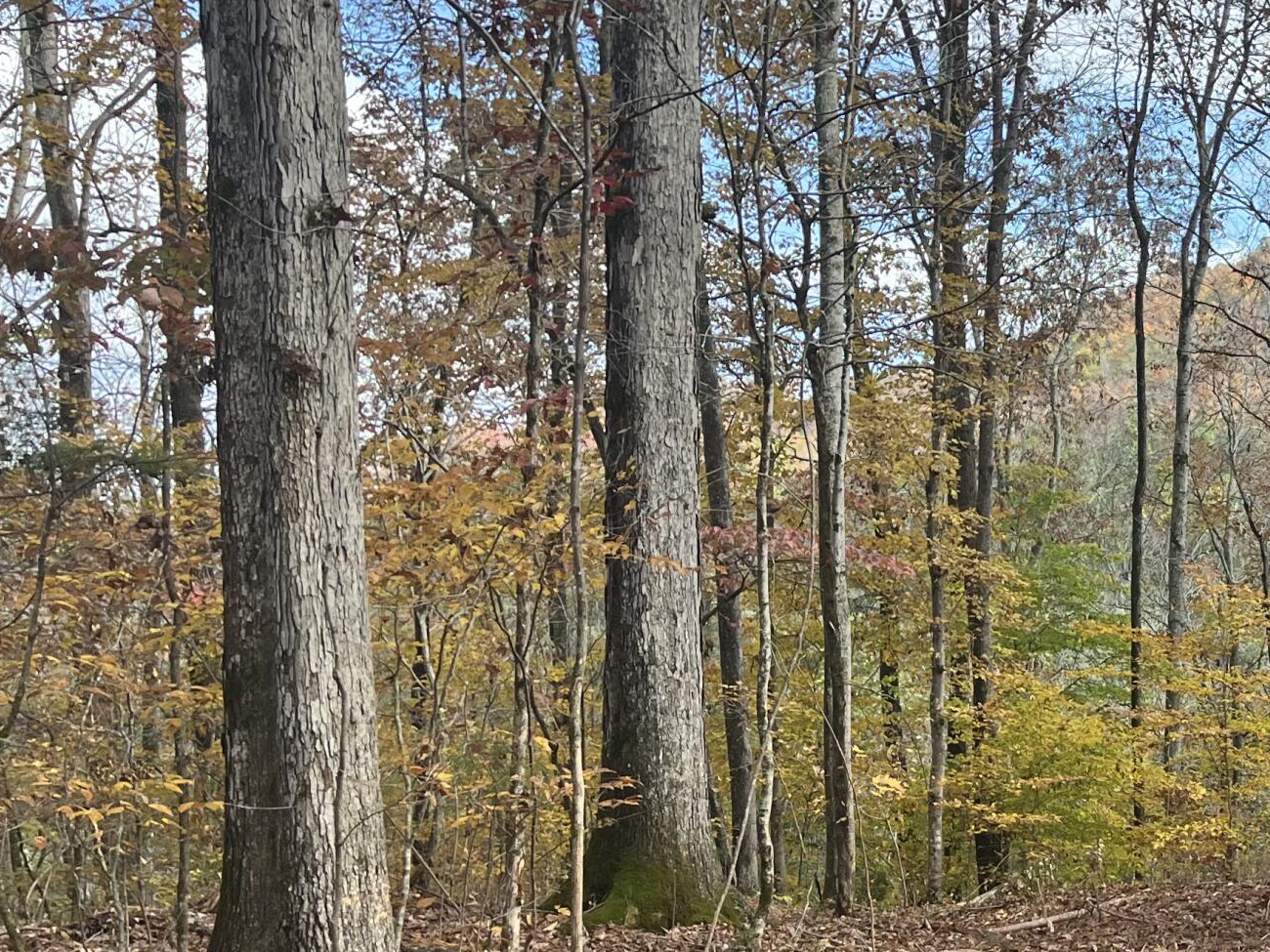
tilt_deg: -4.0
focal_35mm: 60
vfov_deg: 24.2
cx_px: 1438
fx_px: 2201
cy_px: 680
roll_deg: +1.1
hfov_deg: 28.8
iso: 50
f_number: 1.6
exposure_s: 1/404
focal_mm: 5.1
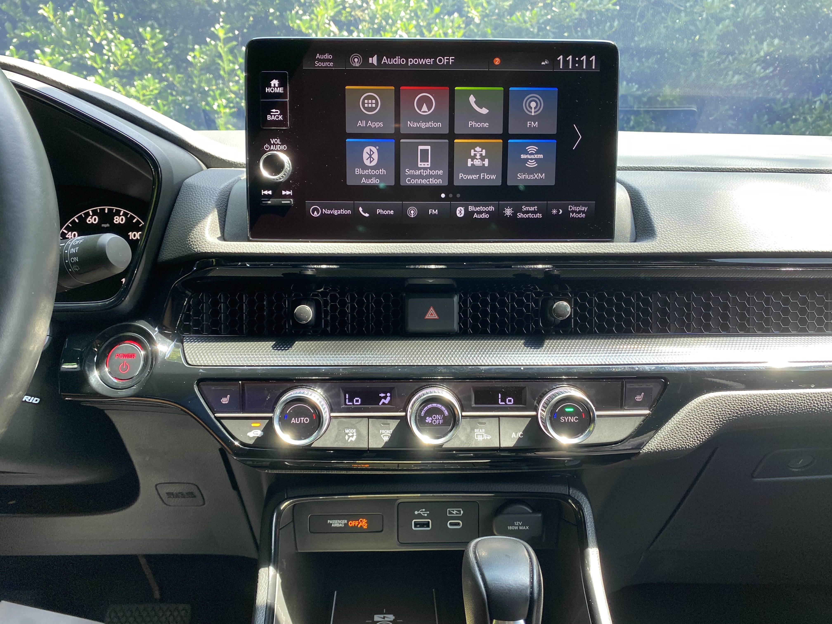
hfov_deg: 67.3
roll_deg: -0.8
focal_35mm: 26
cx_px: 416
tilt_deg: -12.7
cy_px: 312
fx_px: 625
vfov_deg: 53.1
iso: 125
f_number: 1.8
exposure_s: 1/101
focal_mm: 4.25
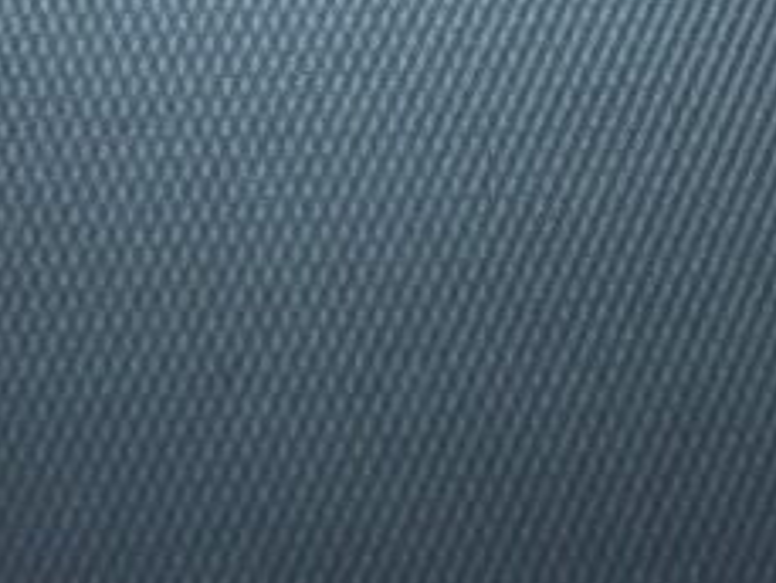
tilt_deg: -38.9
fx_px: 3050
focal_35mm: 136
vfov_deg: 10.6
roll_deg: -0.5
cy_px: -224
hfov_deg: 14.1
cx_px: 918
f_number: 1.6
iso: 250
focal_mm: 5.96
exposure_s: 1/50
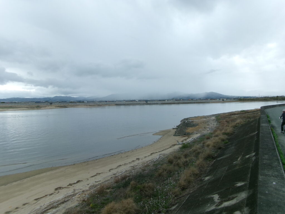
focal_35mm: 28
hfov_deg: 63.4
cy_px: 107
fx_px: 231
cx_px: 142
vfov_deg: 49.7
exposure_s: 1/40
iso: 100
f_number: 10.8
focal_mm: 5.1
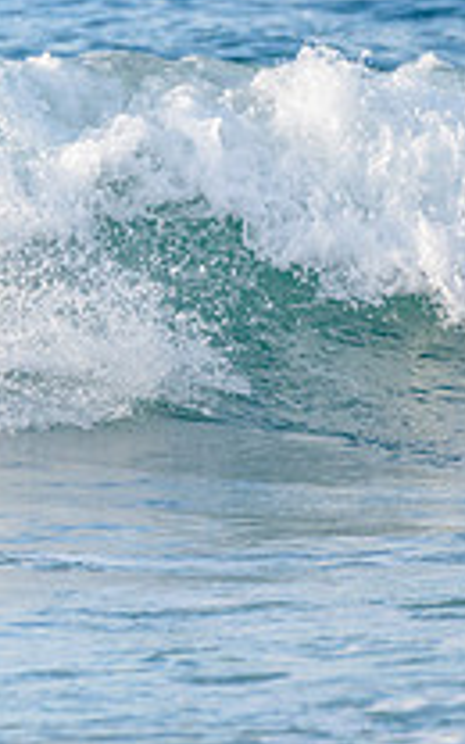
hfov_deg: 0.8
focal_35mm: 1740
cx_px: -281
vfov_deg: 1.2
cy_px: 280
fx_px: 35281
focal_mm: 500
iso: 400
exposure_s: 1/1250
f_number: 5.6
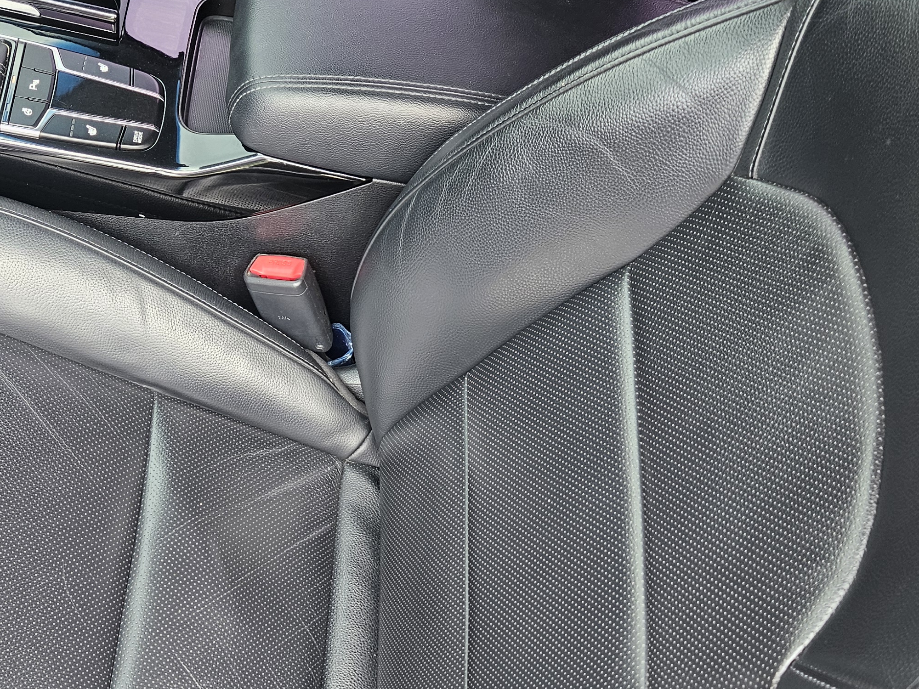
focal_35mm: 46
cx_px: 446
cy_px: 558
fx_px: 1221
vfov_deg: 30.7
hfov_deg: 41.2
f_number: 1.8
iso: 160
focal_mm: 5.4
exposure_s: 1/180
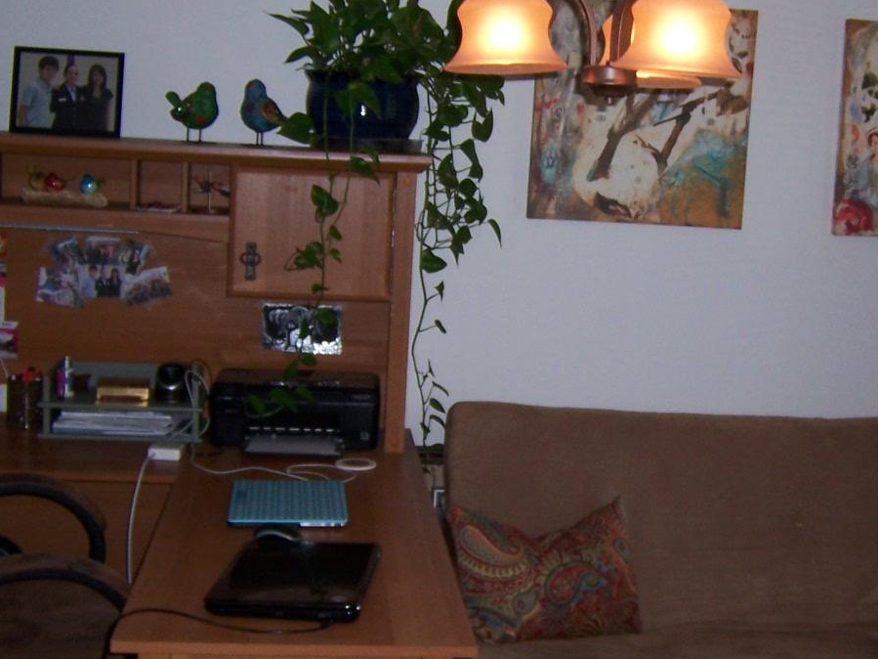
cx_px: 556
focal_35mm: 57
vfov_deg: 25.7
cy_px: 333
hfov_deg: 33.6
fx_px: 1446
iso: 80
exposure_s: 1/60
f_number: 2.8
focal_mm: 5.5
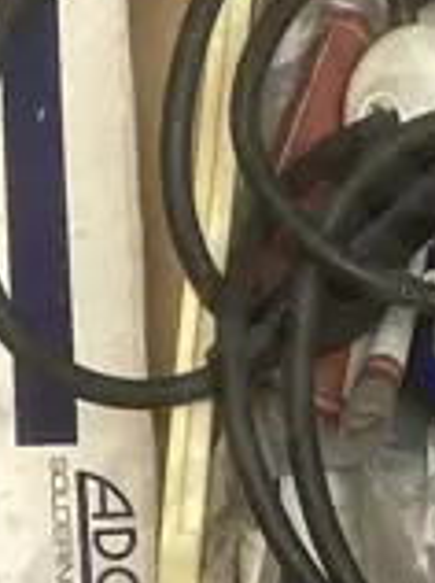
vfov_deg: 10.8
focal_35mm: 182
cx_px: 133
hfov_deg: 8.1
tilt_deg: -67.5
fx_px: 3058
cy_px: 535
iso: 125
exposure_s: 1/50
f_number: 1.8
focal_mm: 3.99
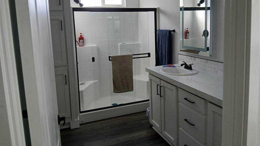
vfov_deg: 39.9
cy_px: 53
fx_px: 200
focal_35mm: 29
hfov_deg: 66.0
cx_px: 133
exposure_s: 1/60
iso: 80
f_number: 1.8
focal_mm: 3.98
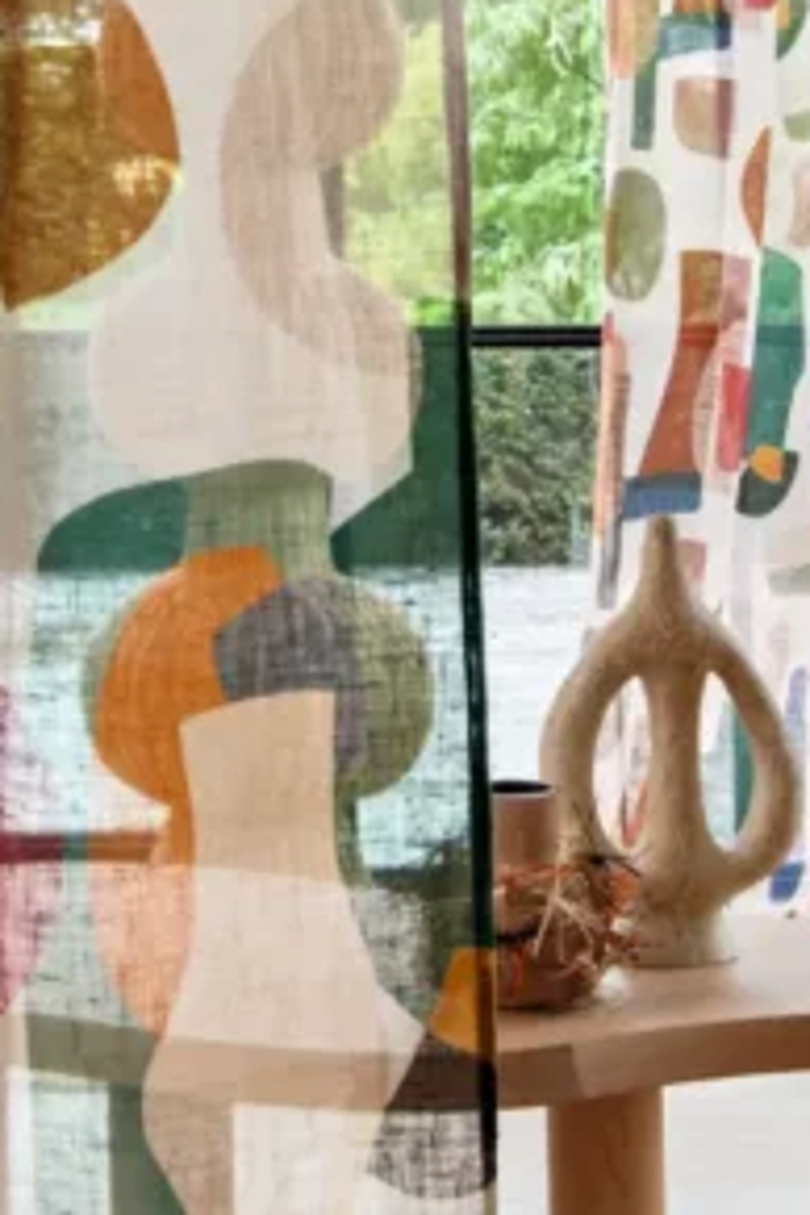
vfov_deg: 16.6
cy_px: 46
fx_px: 4083
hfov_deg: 11.3
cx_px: 384
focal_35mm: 121
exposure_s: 1
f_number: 16
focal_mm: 44
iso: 200
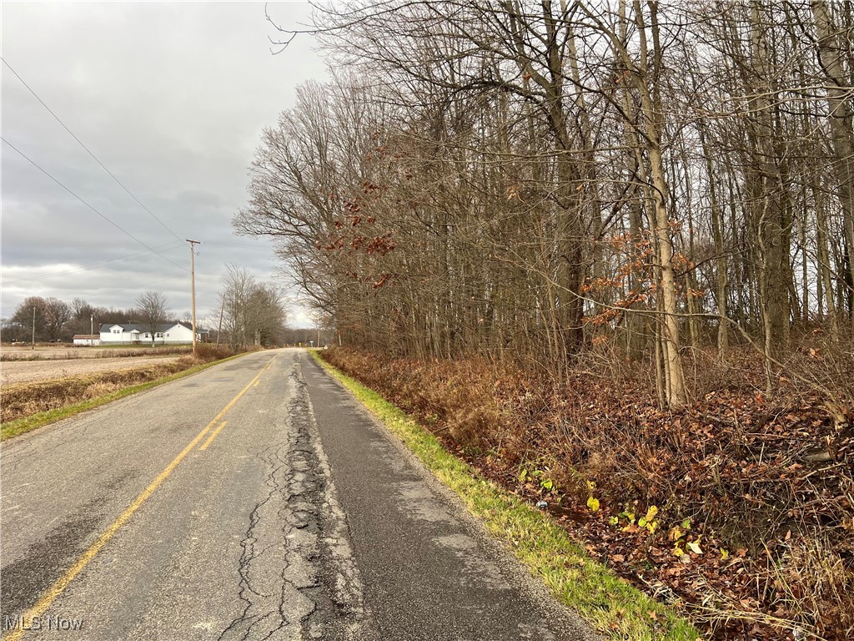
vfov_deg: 53.1
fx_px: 641
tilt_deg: +2.0
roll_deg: +1.1
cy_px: 320
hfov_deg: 67.3
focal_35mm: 26
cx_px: 427
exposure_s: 1/121
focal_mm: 5.7
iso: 80
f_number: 1.5
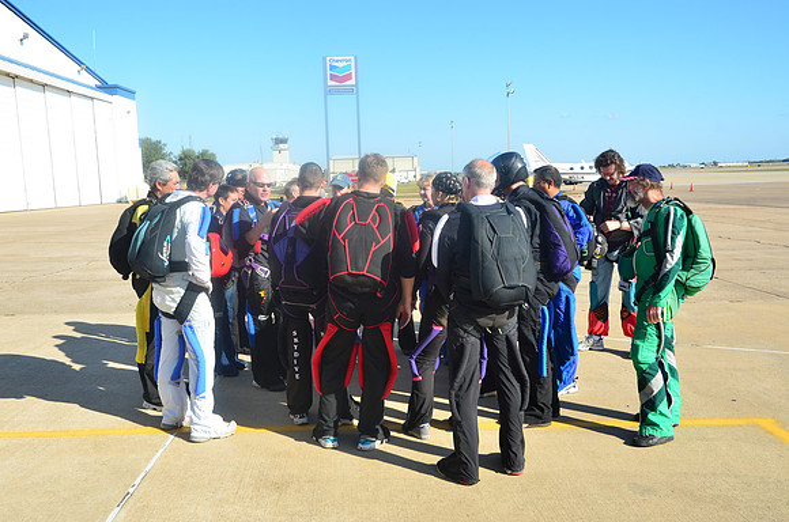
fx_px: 722
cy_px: 261
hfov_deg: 57.3
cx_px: 394
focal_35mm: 33
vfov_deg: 39.8
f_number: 8
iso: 160
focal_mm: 22
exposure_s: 1/250
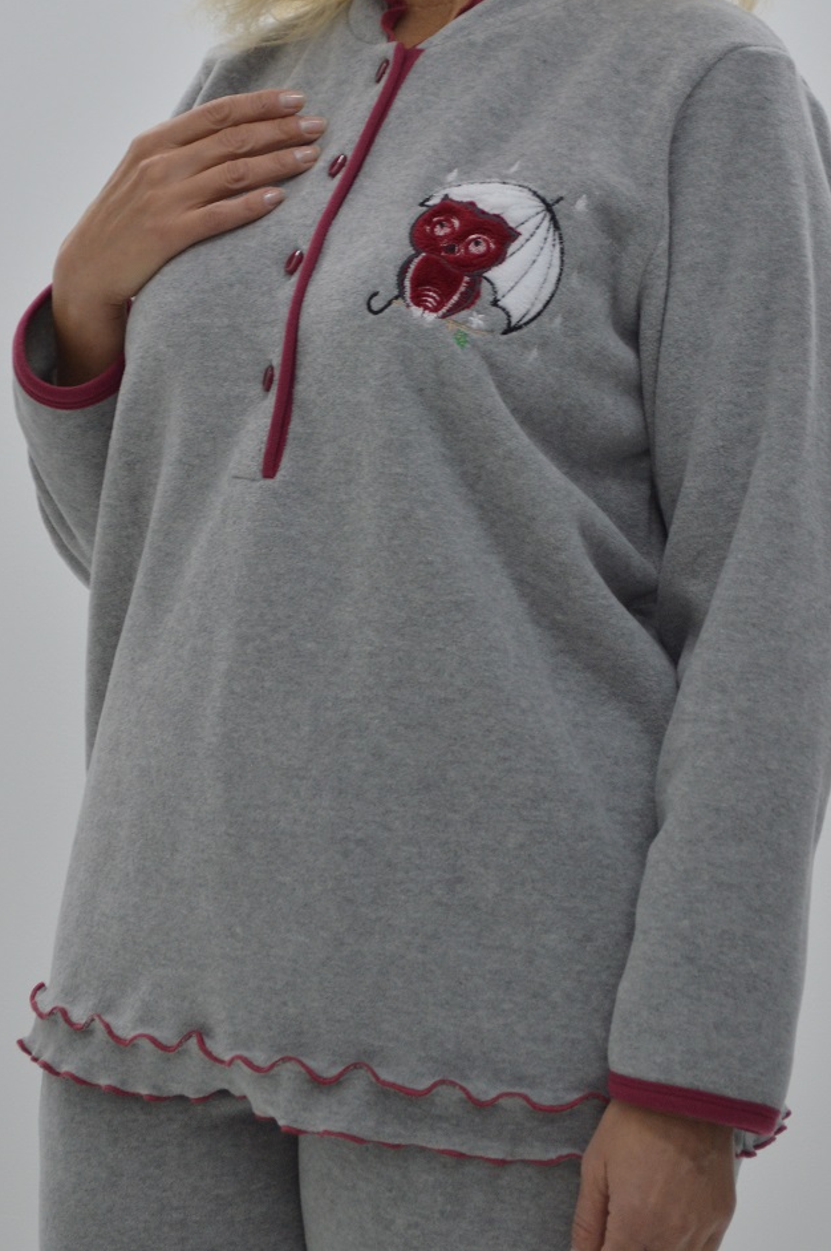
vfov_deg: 17.8
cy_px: 437
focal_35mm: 115
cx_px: 402
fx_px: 3990
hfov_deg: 11.9
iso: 280
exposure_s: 1/60
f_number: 5.6
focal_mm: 48
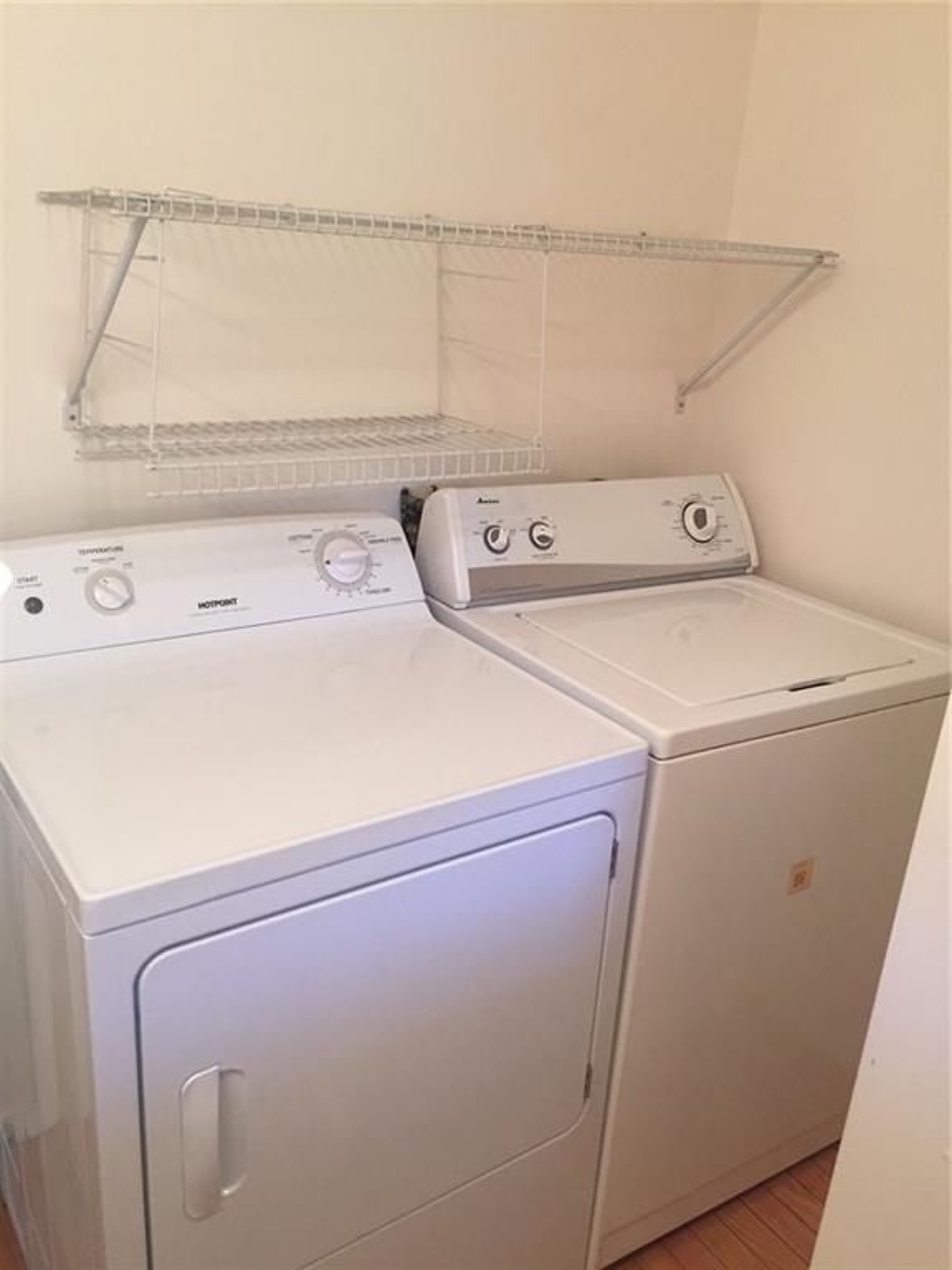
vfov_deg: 61.7
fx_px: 1063
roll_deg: -5.1
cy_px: 635
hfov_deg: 48.2
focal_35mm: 29
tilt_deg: -20.1
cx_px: 476
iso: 40
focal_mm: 4.15
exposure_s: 1/30
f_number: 2.2
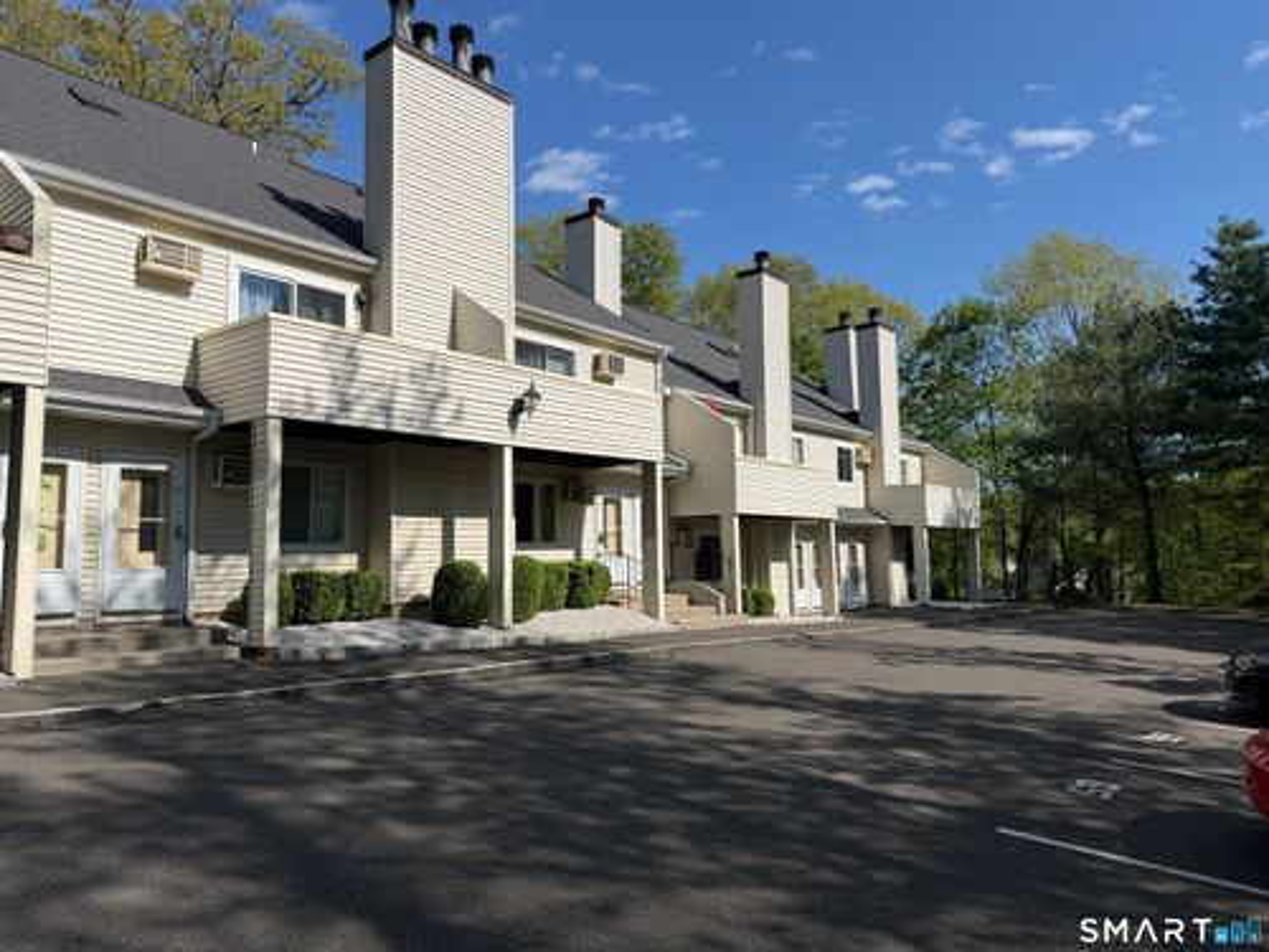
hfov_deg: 71.6
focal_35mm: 24
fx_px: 880
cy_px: 476
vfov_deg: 56.8
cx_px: 634
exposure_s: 1/6711
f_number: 1.78
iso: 80
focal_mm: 6.76
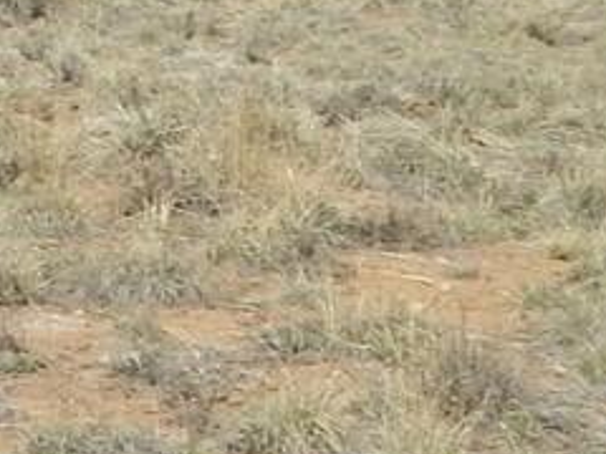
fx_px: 3624
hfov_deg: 8.2
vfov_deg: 7.0
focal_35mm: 207
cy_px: -295
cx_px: -1174
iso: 125
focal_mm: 5.6
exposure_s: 1/640
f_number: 6.5
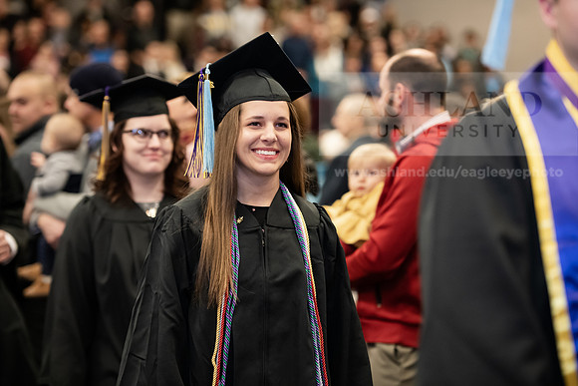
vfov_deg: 11.2
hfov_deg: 16.8
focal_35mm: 122
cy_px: 193
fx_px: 1959
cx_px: 289
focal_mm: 122
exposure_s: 1/200
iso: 2000
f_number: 3.2
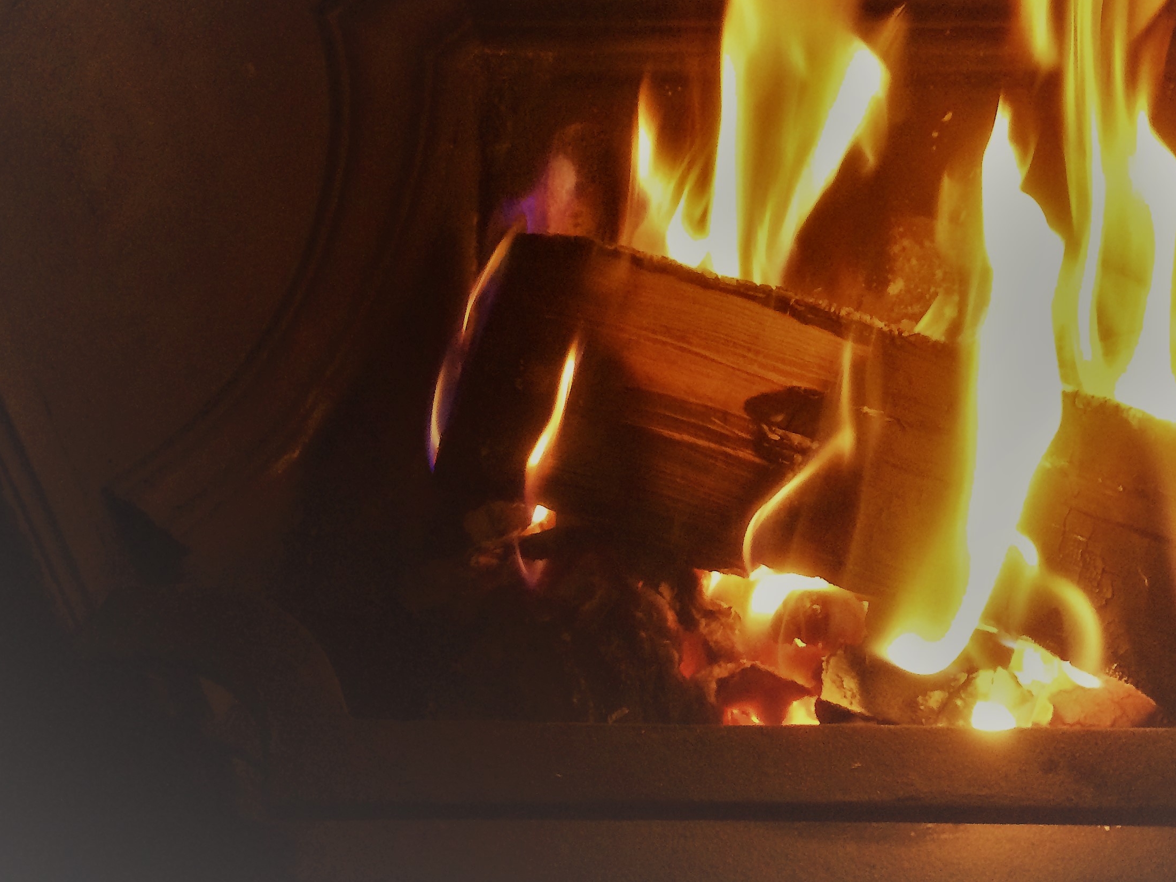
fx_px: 1461
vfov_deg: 33.0
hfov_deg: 43.4
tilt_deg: -40.9
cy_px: 237
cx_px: 749
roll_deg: +0.5
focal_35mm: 43
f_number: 2.2
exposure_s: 1/33
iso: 320
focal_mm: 4.15
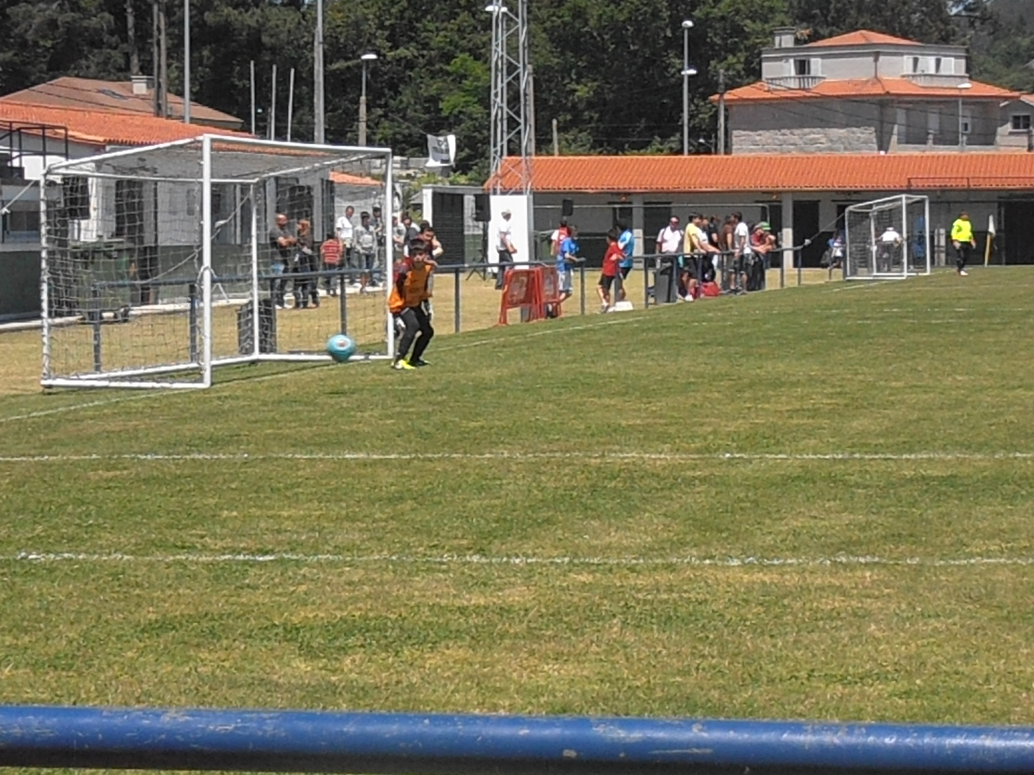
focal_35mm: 138
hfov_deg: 14.3
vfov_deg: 10.7
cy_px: 388
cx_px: 517
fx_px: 4122
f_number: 15
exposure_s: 1/320
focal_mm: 24.39
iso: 400
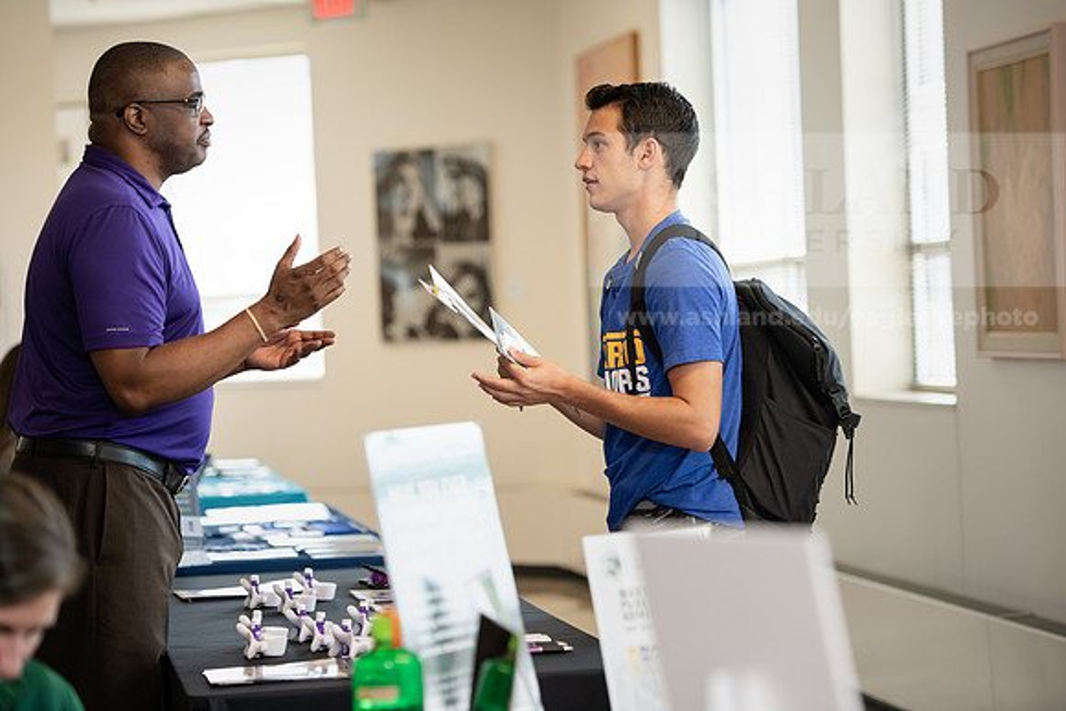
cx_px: 533
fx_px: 3436
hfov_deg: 17.6
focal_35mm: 116
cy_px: 356
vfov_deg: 11.8
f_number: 3.5
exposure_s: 1/200
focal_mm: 116
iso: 800
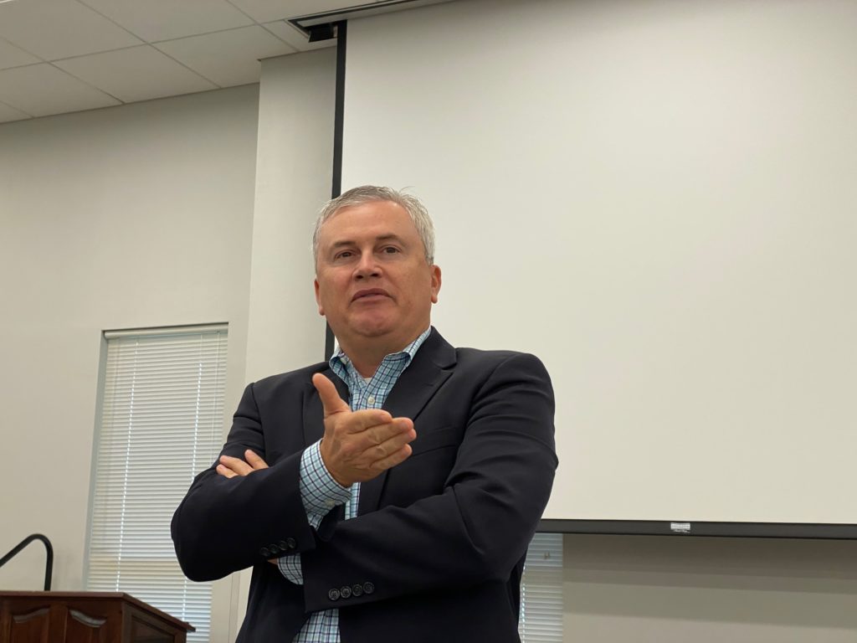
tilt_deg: +10.9
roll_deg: -1.8
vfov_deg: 28.0
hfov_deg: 36.8
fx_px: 1287
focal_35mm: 52
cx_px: 428
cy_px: 322
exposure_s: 1/116
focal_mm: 6
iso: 80
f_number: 2
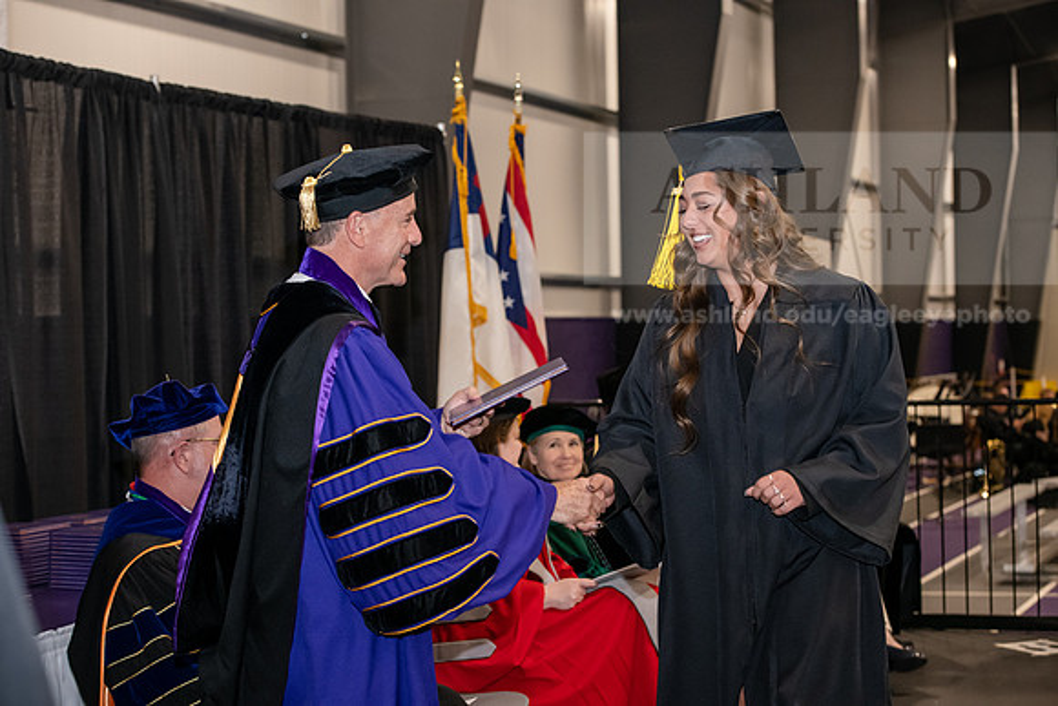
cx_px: 529
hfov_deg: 28.8
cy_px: 353
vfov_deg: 19.5
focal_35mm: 70
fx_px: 2058
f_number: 5
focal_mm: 70
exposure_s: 1/200
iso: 2500
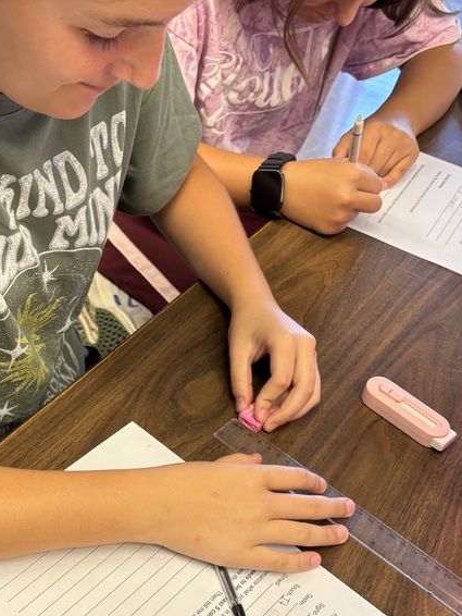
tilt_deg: -47.3
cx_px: 133
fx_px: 836
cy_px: 417
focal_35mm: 47
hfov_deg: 30.5
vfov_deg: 39.9
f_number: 1.6
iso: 100
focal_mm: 5.96
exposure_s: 1/60
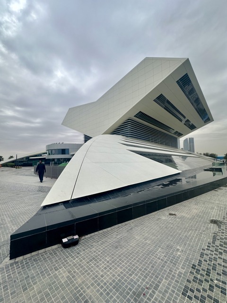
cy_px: 152
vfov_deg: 102.1
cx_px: 114
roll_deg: -0.1
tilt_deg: +5.5
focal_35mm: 14
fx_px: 122
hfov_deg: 85.7
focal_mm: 2.22
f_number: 2.2
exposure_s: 1/1473
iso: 50
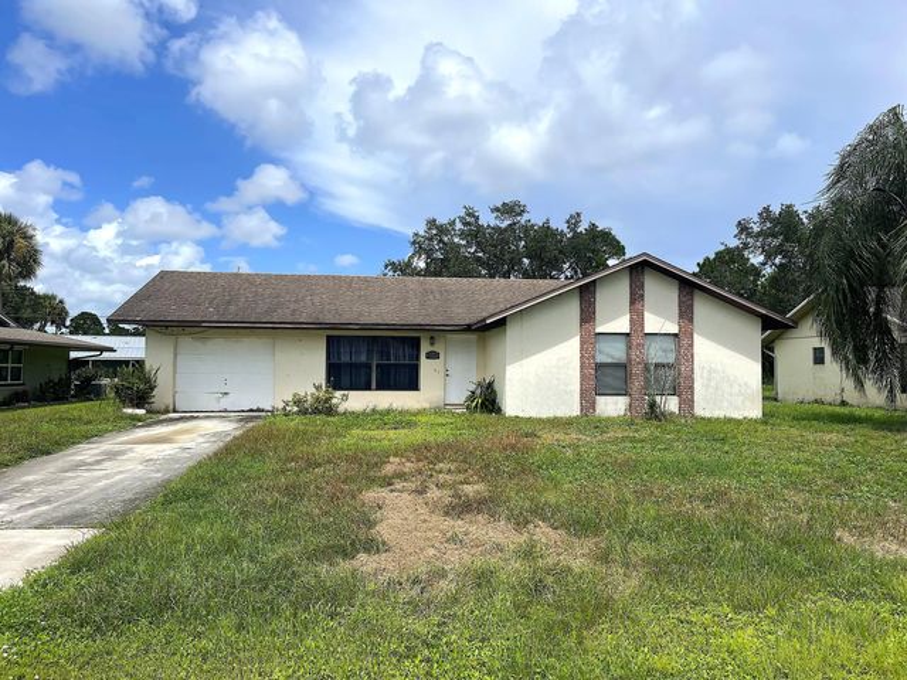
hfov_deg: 69.4
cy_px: 340
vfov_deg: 54.9
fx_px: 655
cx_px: 454
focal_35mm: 25
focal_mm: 5.1
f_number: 1.6
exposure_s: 1/5917
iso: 32
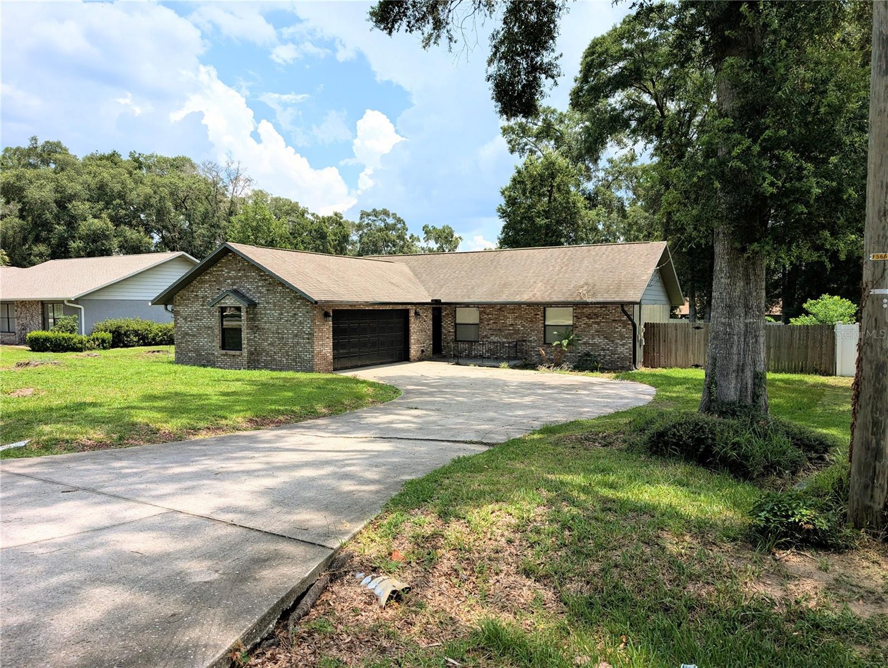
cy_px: 334
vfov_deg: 56.9
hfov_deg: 71.5
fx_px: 617
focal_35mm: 24
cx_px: 444
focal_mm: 6.9
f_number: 1.68
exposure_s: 1/1087
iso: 21
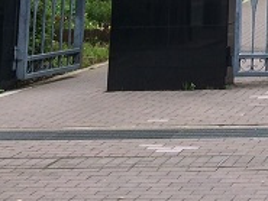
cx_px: 491
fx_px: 992
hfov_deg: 13.7
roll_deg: +0.9
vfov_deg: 10.4
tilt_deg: +11.1
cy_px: -231
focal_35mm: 128
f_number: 2.2
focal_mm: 4.15
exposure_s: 1/383
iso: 32
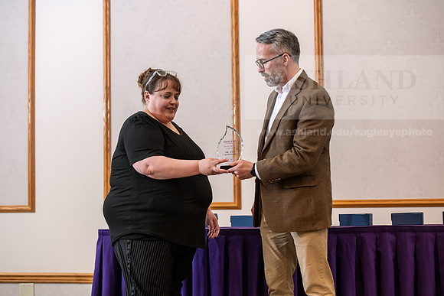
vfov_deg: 17.5
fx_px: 962
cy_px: 148
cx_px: 222
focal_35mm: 78
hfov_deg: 26.0
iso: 1250
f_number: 4
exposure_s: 1/200
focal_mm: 78
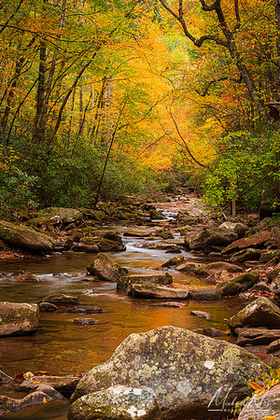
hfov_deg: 24.6
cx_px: 140
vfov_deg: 36.2
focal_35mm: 55
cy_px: 210
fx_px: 642
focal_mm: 55
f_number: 13
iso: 64
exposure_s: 2
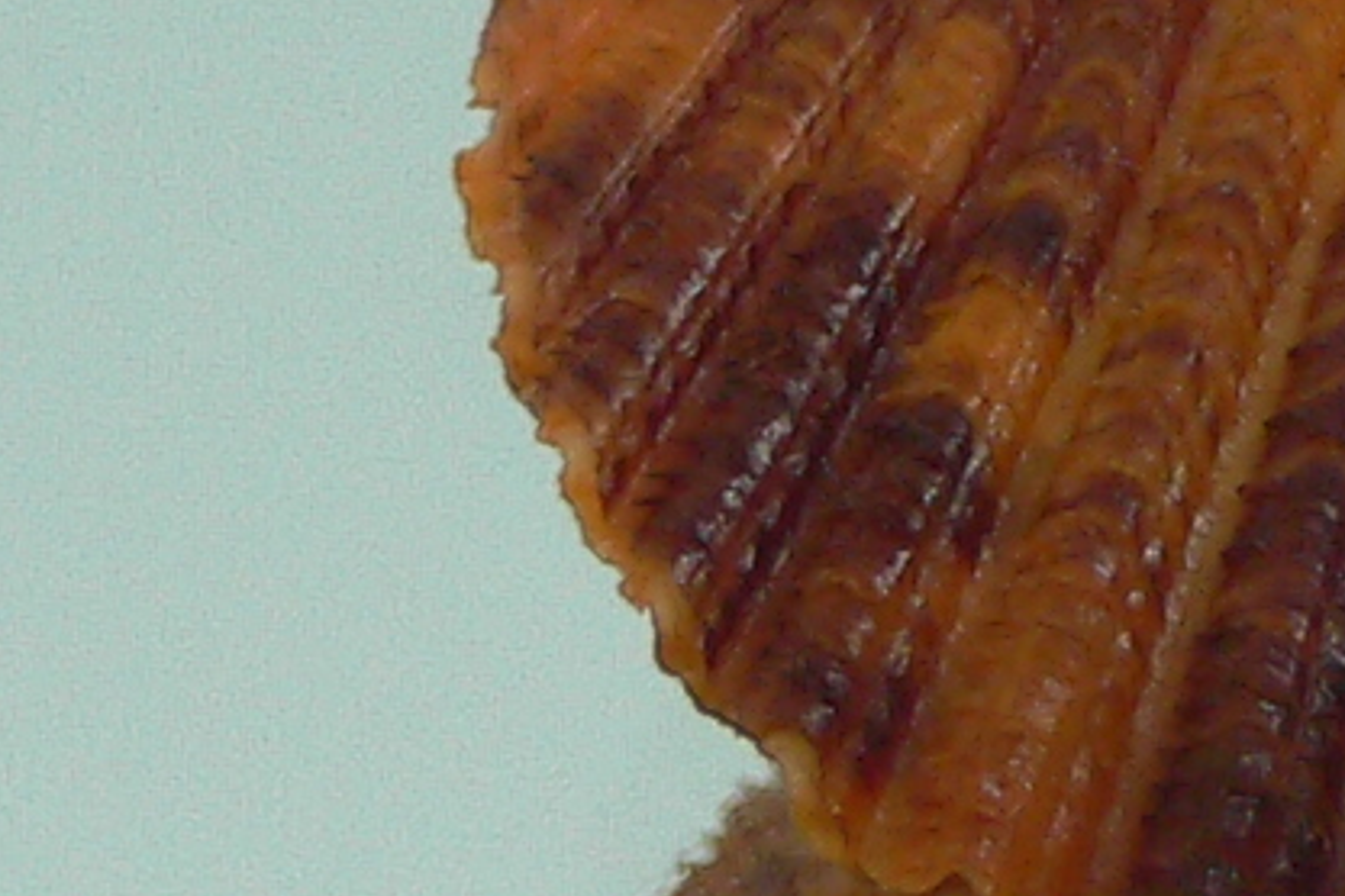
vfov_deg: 7.8
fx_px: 6575
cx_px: 1990
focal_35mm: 176
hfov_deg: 11.2
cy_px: 158
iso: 150
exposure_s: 1/60
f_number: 2.8
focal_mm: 4.6
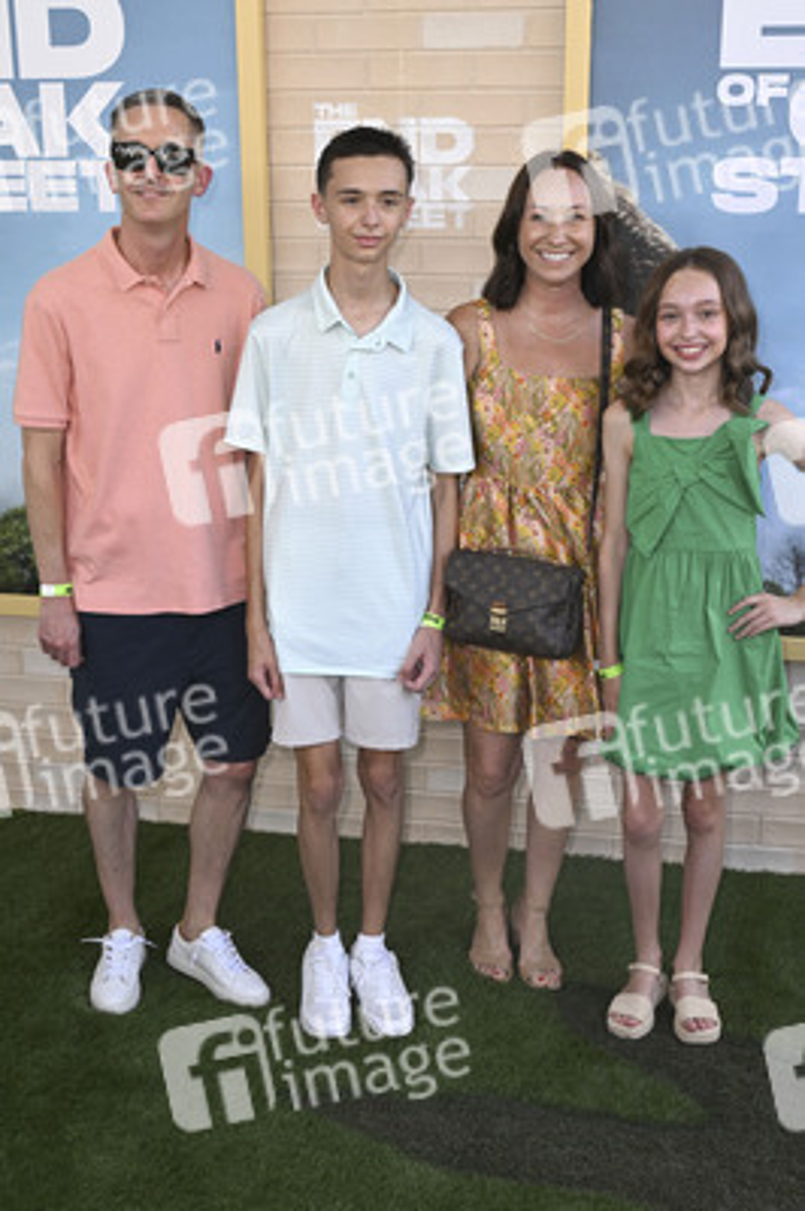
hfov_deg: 31.1
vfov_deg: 45.5
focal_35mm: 43
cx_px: 402
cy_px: 606
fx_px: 1445
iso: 640
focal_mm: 43
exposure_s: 1/250
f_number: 6.3
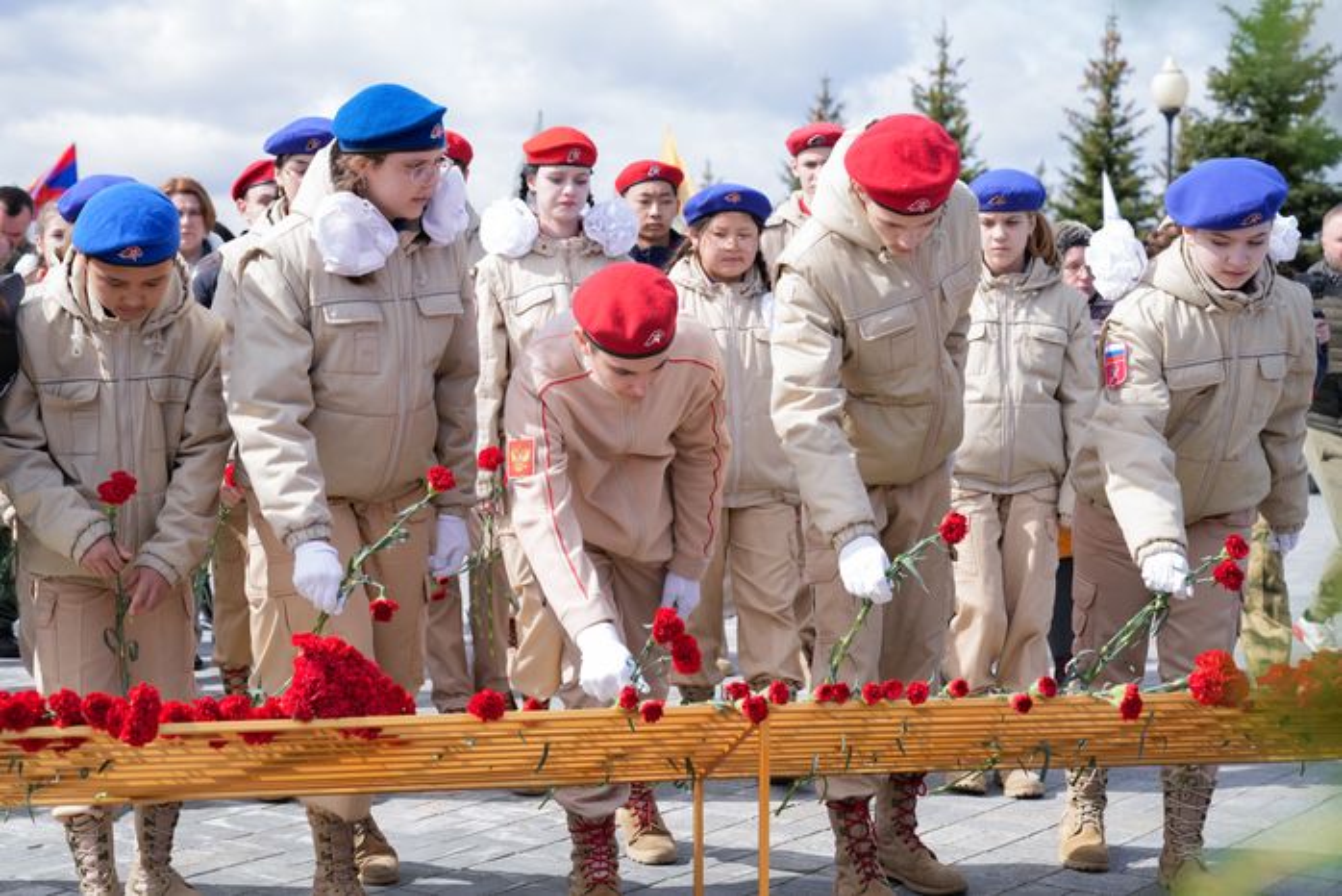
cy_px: 448
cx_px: 671
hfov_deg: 38.2
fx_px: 1939
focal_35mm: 52
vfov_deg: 26.0
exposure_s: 1/1600
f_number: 4.5
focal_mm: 52
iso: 320
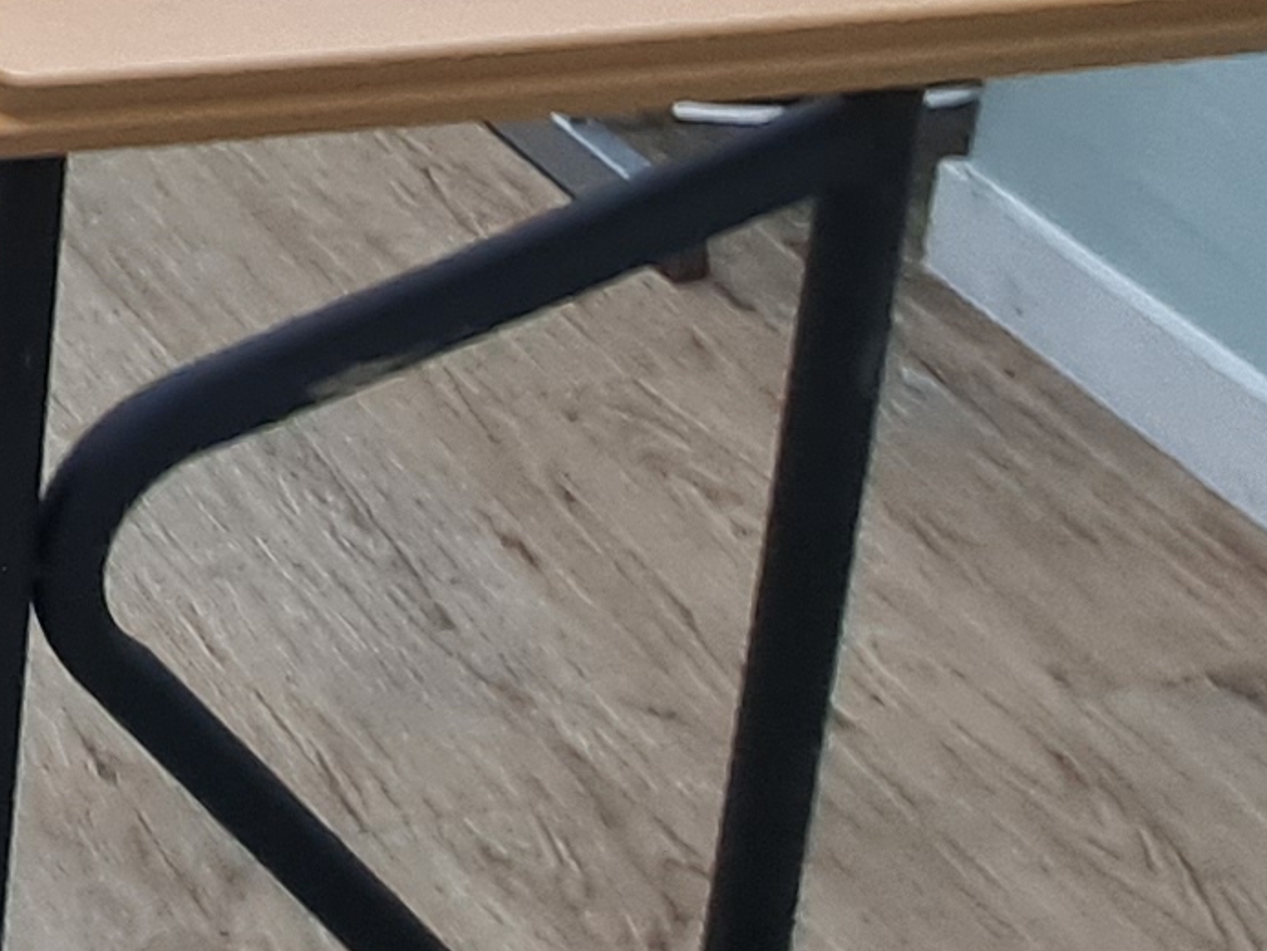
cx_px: -1194
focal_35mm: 75
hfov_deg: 18.4
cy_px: -1145
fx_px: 2746
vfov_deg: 14.7
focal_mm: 1.74
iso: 50
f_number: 2.2
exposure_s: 1/40
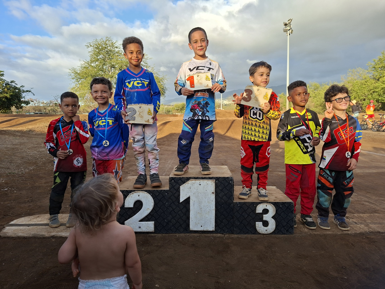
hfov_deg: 73.9
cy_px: 144
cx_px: 192
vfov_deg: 58.9
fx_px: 256
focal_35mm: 23
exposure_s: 1/661
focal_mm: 5.54
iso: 50
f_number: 1.8
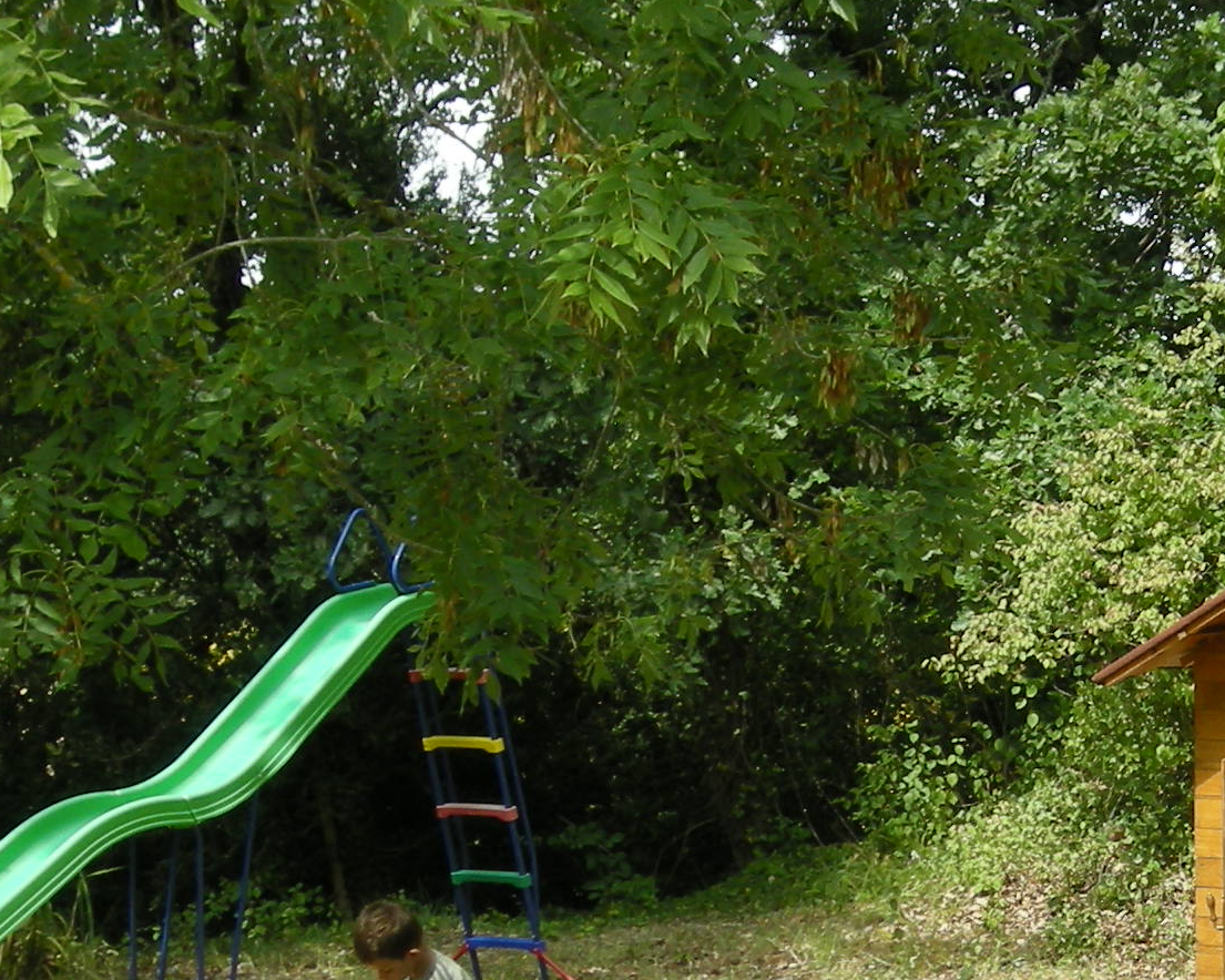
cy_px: 909
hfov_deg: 19.8
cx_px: 1103
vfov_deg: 16.0
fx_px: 3444
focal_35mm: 95
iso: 50
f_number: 2.8
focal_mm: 5.7
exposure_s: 1/392
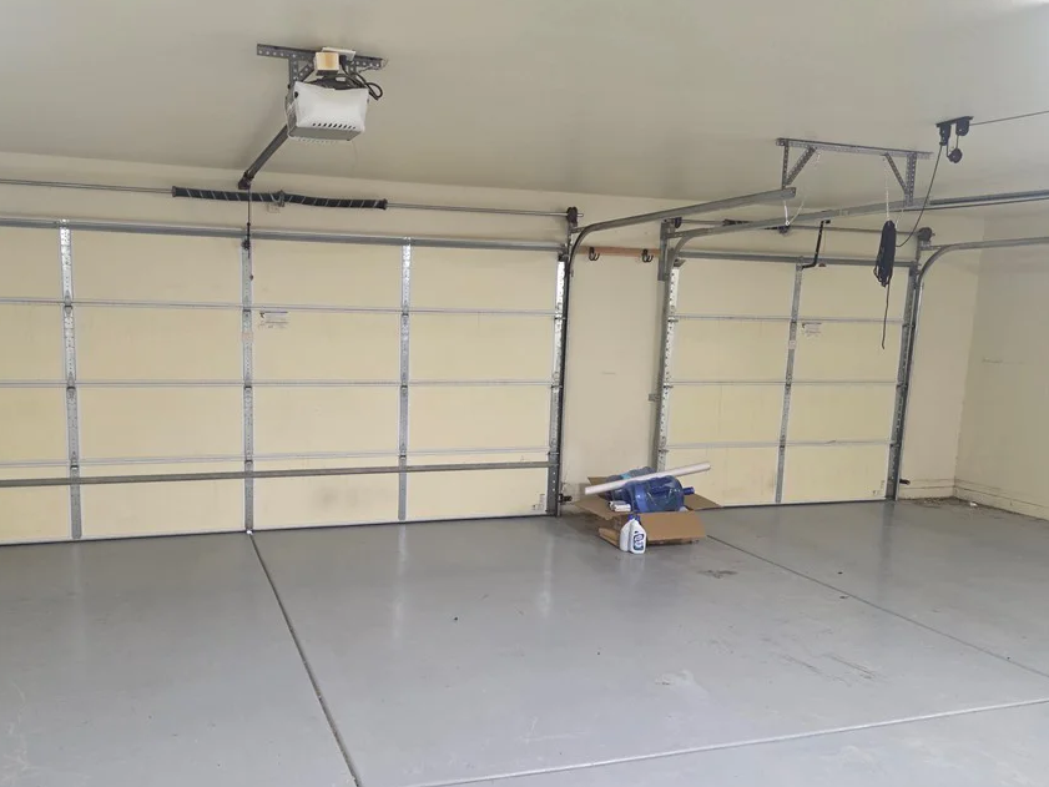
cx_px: 415
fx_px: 849
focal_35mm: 28
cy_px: 445
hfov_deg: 62.8
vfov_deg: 49.6
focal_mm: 6.3
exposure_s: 1/120
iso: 500
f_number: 1.7
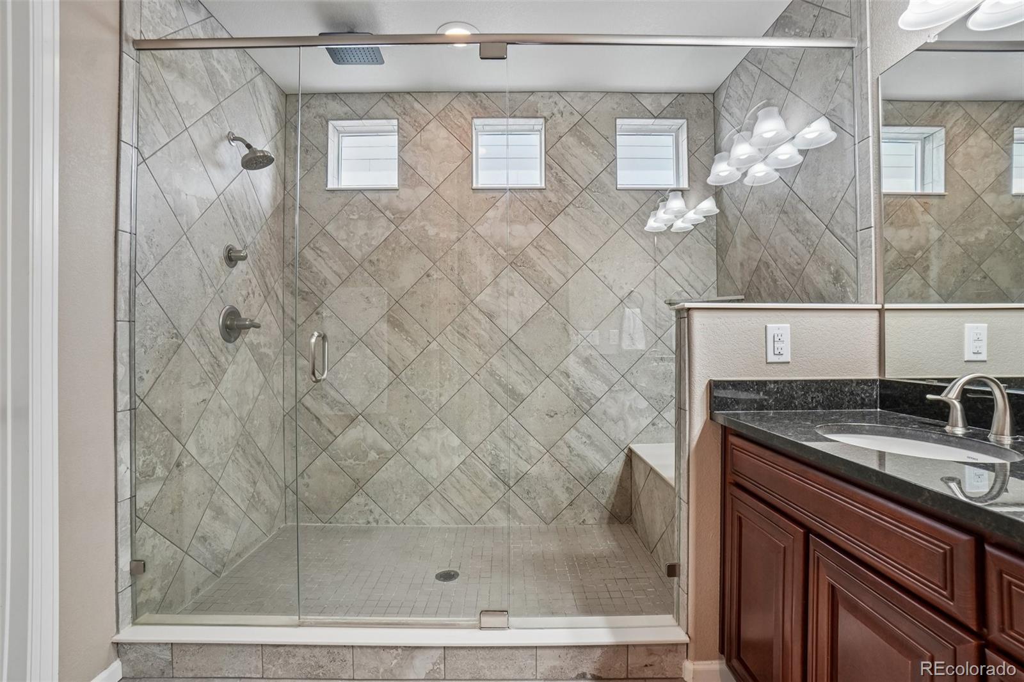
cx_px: 512
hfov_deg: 100.4
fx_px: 427
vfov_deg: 77.3
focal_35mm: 15
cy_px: 341
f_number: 8
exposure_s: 1/10
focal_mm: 10
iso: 400
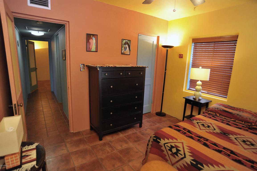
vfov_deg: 61.9
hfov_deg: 84.0
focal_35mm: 20
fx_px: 143
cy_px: 86
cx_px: 128
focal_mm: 20
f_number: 4.5
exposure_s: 1/30
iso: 640
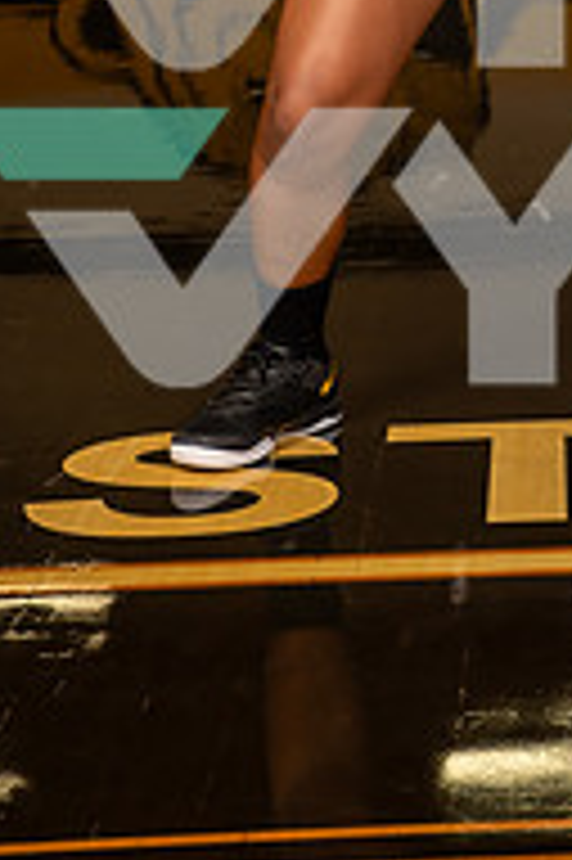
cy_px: -68
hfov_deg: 10.3
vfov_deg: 15.2
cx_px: 631
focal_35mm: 132
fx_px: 3151
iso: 640
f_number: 7.1
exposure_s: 1/400
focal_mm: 56
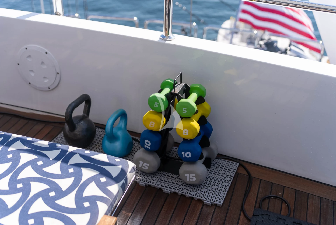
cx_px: 168
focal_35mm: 45
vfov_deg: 30.2
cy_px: 112
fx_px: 416
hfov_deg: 43.9
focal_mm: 44.6
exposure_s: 1/2000
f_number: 2.8
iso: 100
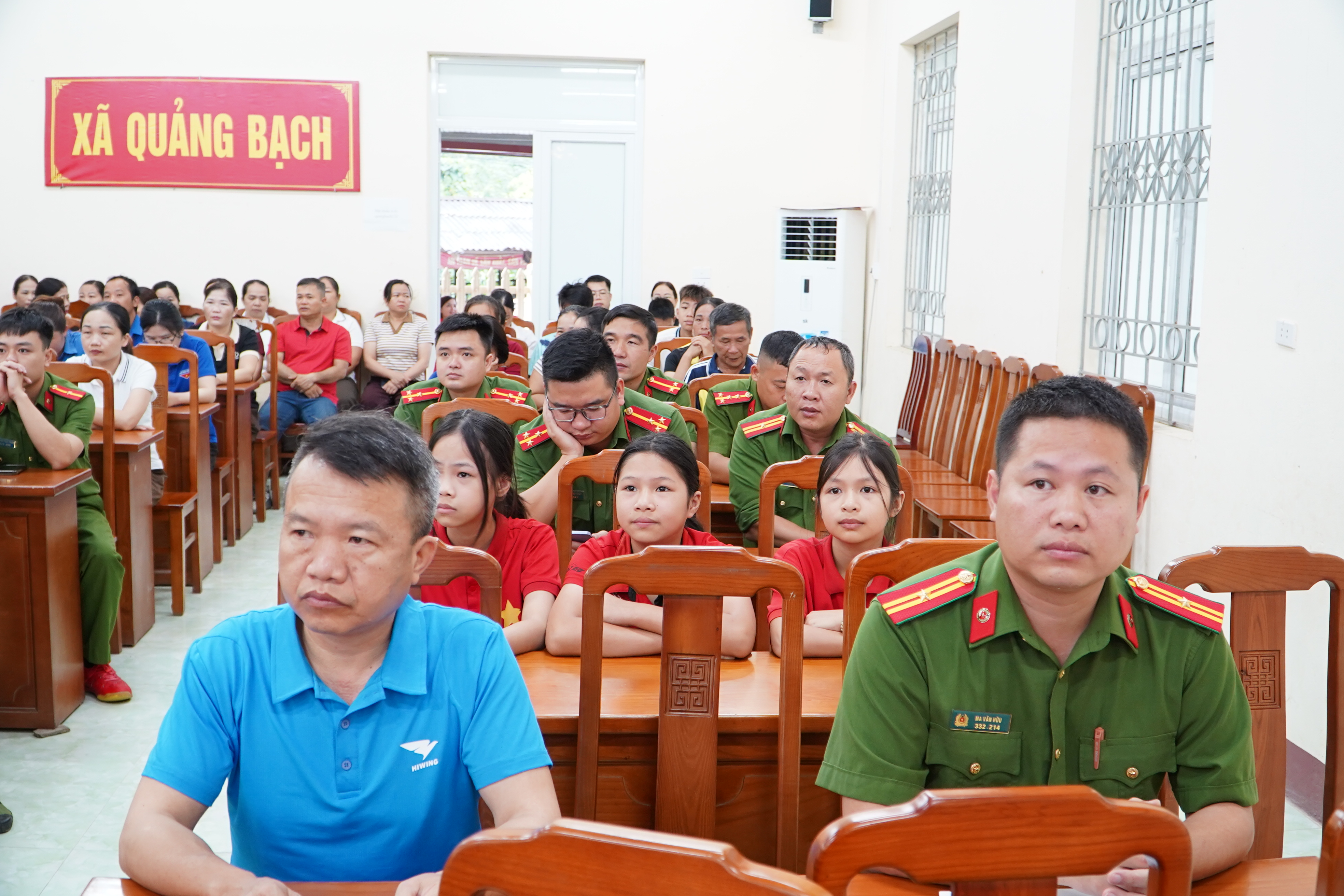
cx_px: 672
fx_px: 1344
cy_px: 448
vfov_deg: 36.9
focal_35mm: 36
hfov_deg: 53.1
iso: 1000
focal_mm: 24
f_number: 4
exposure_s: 1/40
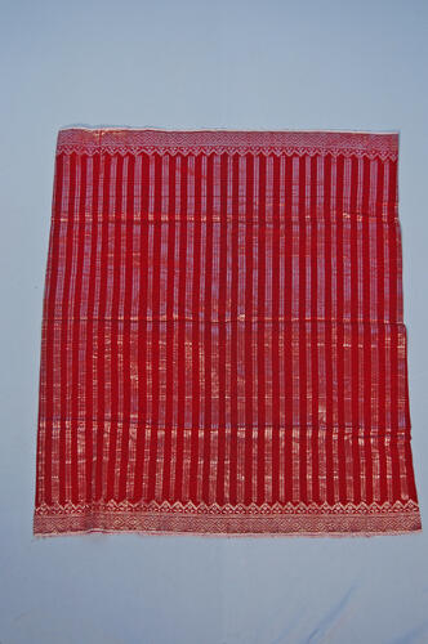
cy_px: 322
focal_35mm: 45
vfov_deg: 43.7
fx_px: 805
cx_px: 214
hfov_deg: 29.8
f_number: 4.5
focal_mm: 30
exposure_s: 1/60
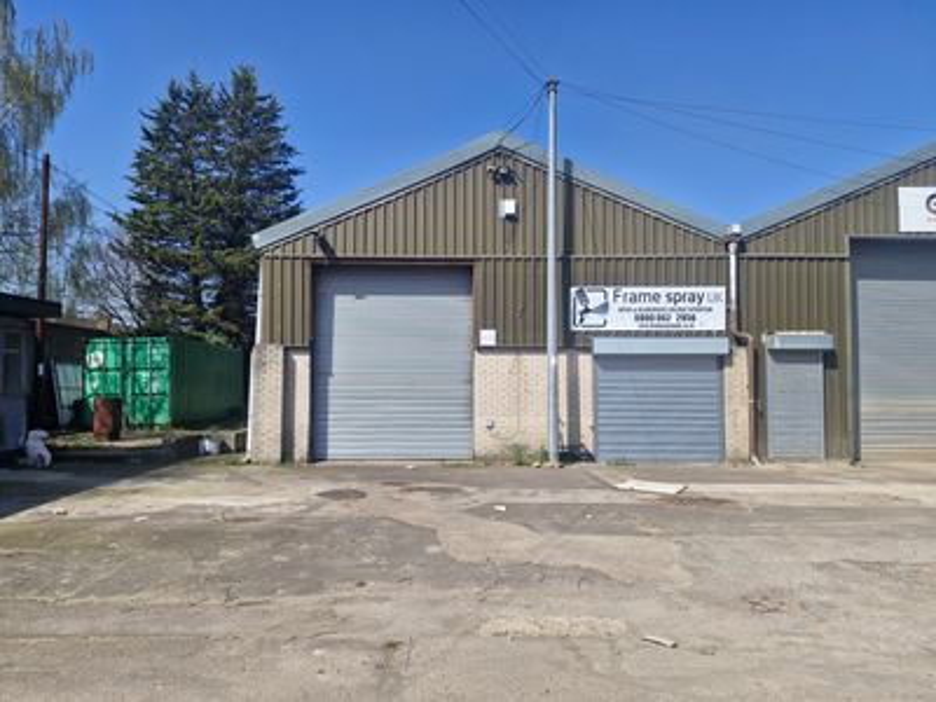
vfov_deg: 58.9
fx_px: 622
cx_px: 468
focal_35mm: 23
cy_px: 351
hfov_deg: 73.9
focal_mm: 5.54
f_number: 1.8
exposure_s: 1/2072
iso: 50
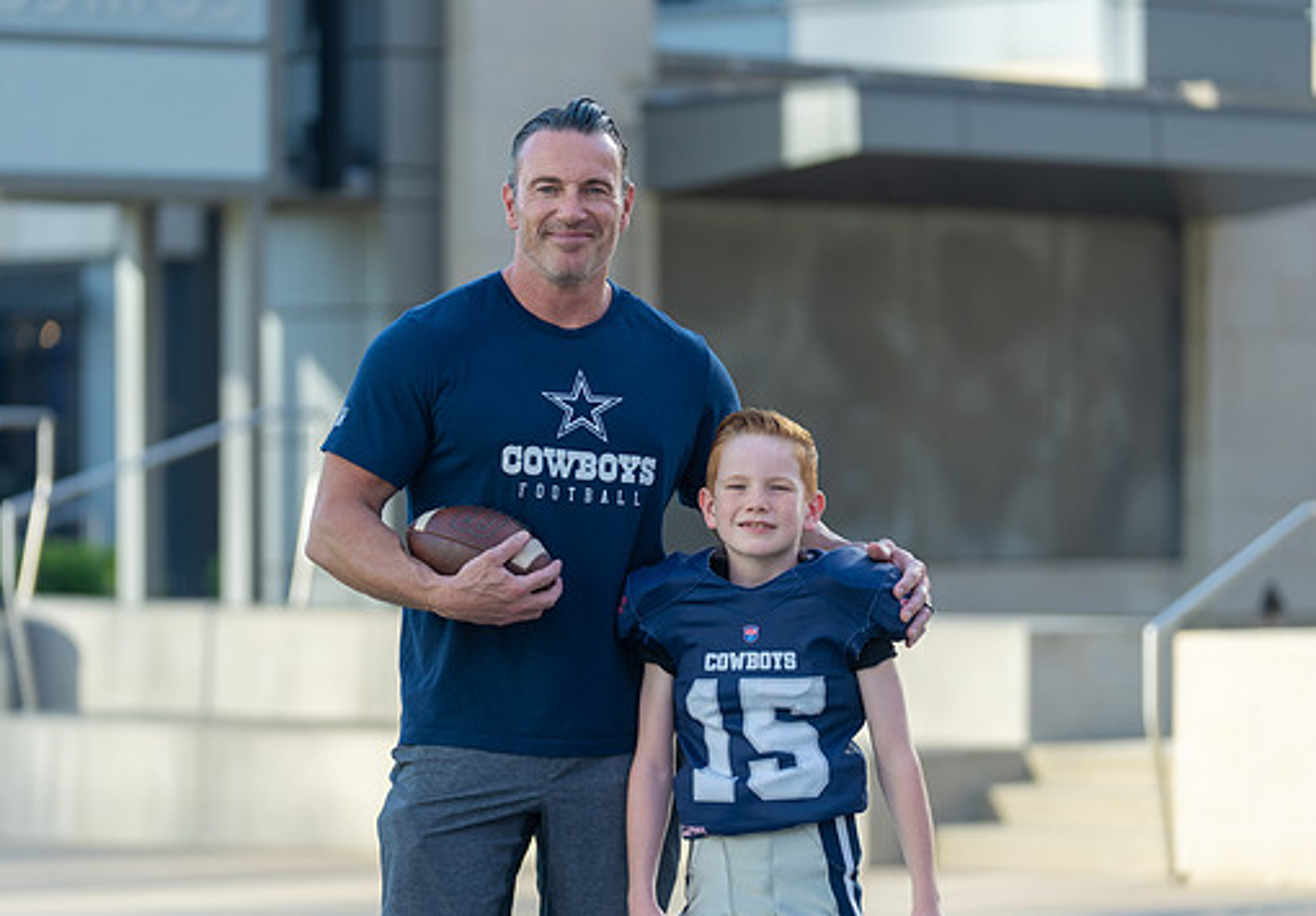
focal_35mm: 164
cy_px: 518
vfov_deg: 8.6
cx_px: 613
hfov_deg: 12.4
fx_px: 6077
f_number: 2.8
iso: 100
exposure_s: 1/500
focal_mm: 135
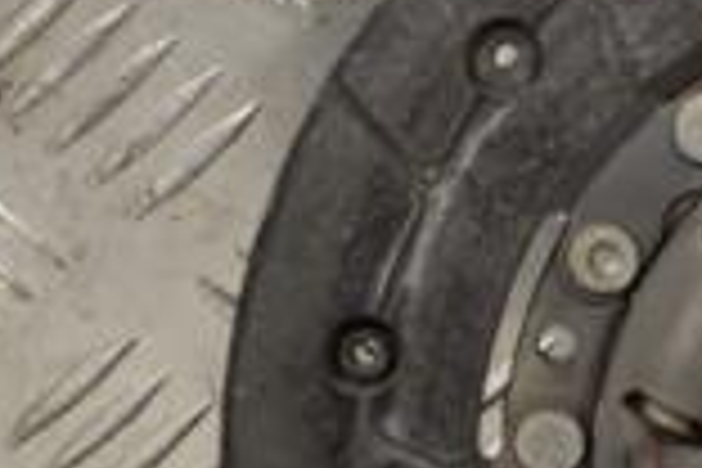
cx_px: 1004
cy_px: 400
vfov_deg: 5.2
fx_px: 5187
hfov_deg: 7.6
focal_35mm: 266
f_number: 5.3
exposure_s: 1/30
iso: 360
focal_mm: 46
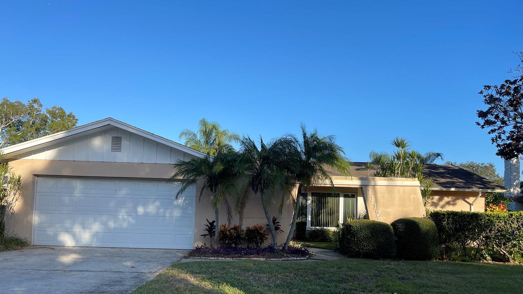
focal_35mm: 29
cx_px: 256
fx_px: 402
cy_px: 193
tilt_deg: +1.8
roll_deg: -2.4
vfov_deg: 39.8
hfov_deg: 66.1
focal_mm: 5.1
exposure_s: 1/1946
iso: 32
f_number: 1.6
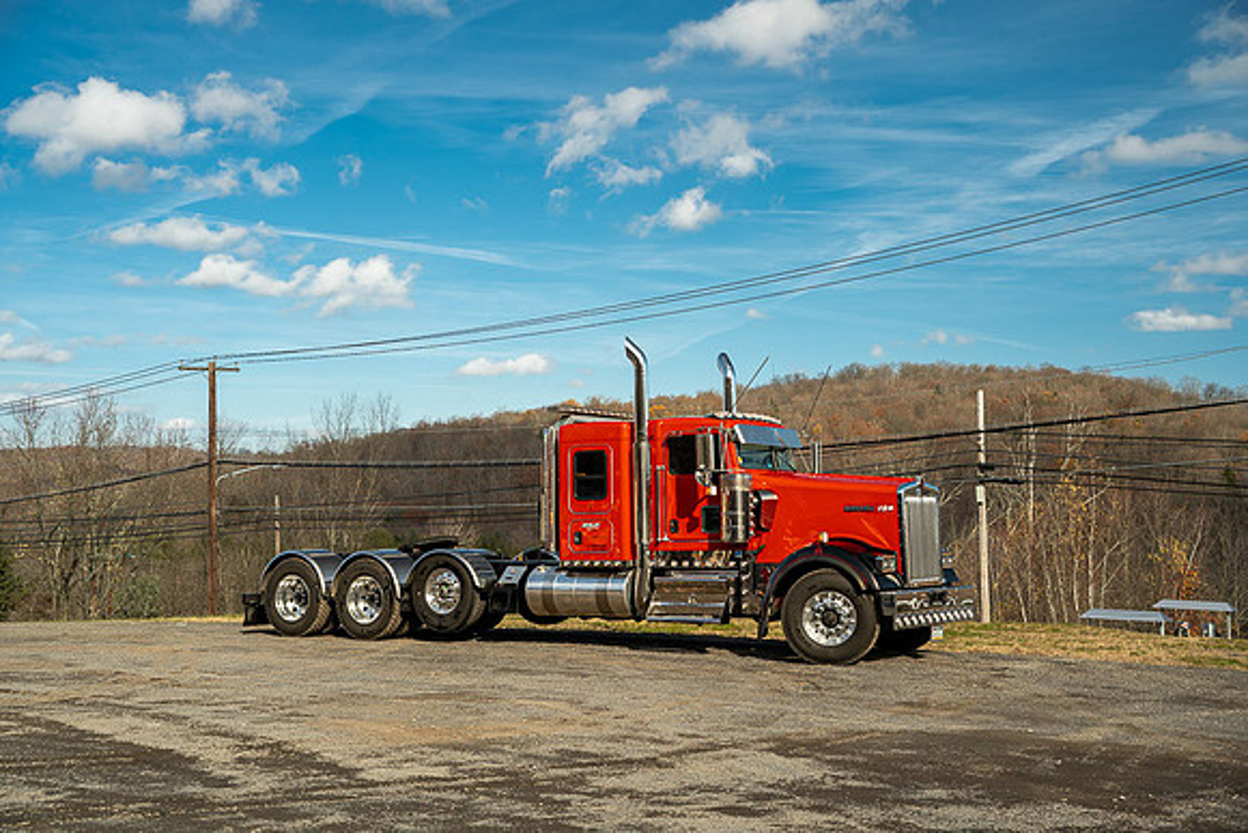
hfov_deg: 43.6
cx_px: 624
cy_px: 416
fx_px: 1560
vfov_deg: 29.9
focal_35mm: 45
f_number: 5
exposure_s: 1/250
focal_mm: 45
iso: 100
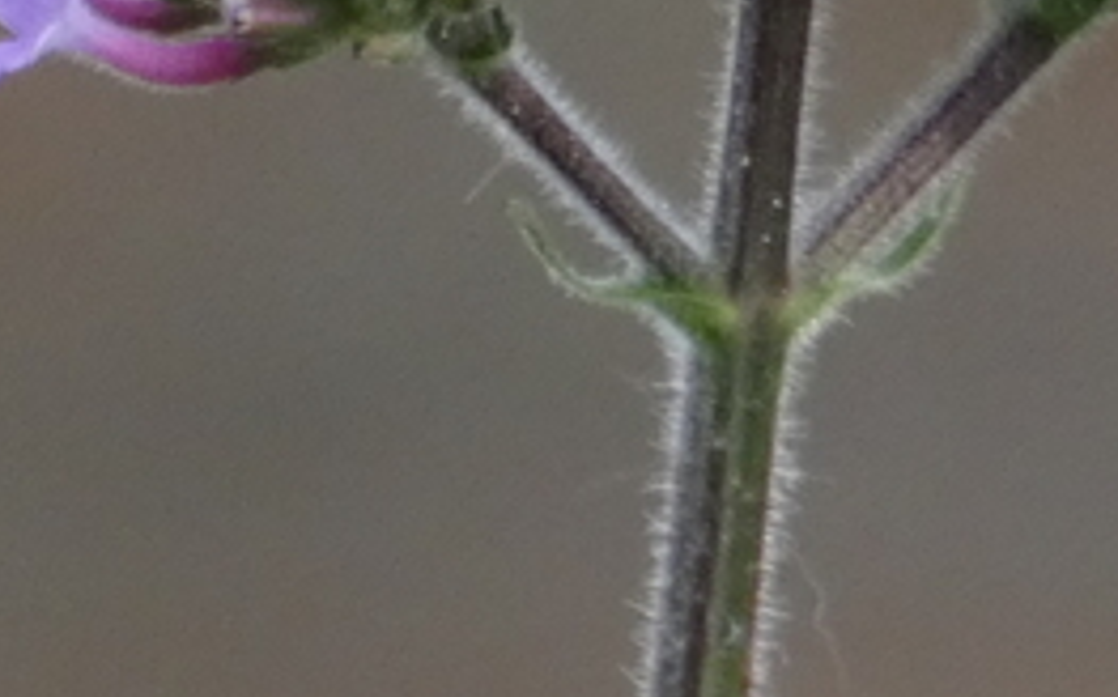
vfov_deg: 0.6
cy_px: -230
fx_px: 62909
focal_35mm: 2066
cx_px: 1490
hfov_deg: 1.0
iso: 250
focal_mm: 107.6
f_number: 5.6
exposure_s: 1/100
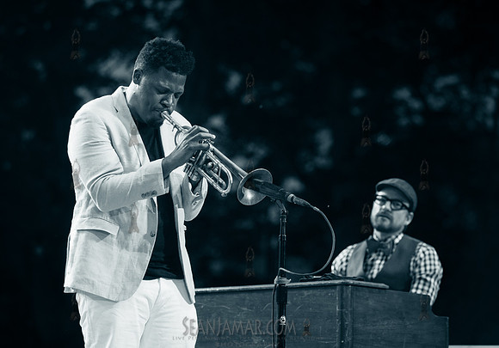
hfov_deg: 14.6
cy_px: 163
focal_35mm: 138
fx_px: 1945
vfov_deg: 10.2
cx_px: 242
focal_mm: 120
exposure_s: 1/500
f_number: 3.2
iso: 1600
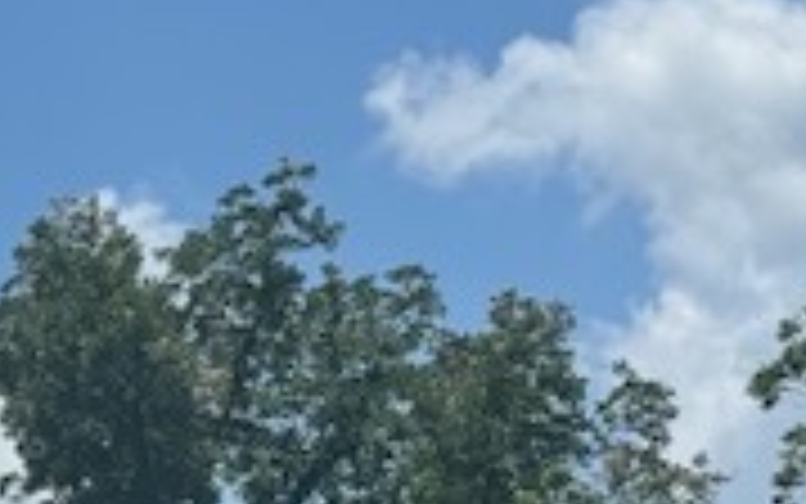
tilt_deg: +7.8
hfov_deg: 11.2
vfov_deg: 7.2
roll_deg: -0.7
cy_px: 603
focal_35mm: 182
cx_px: -288
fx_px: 3999
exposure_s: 1/6410
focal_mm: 6.76
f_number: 1.78
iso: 64
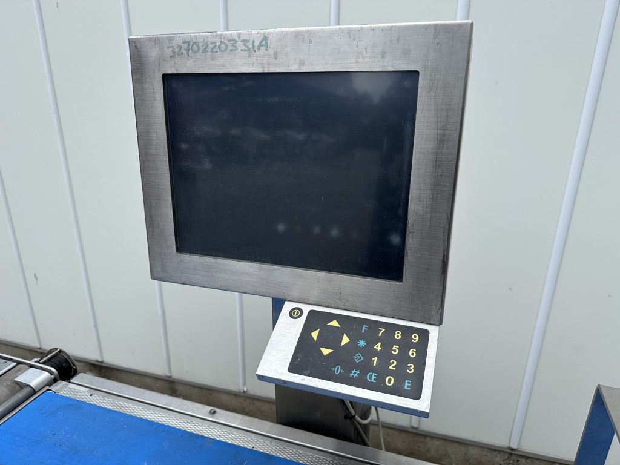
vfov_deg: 56.8
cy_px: 232
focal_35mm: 24
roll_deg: -0.5
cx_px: 310
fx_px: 430
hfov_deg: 71.6
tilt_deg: -21.2
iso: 80
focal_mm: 6.86
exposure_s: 1/1393
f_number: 1.78
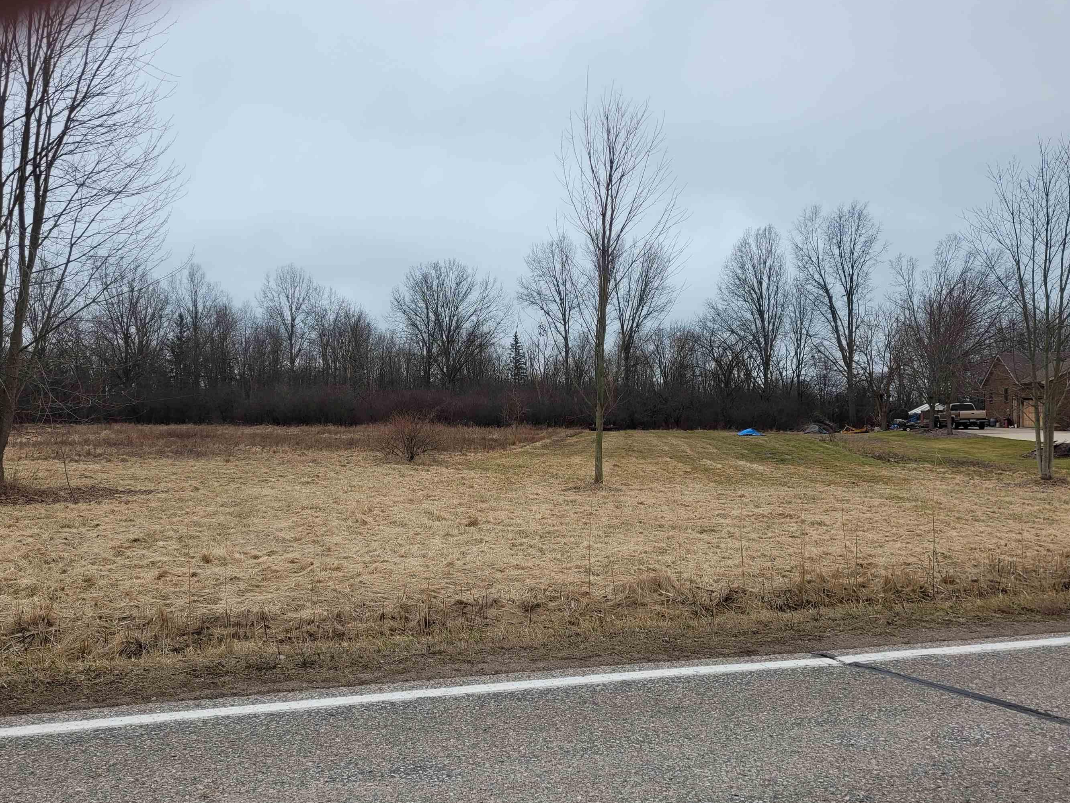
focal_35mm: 30
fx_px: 927
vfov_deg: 46.8
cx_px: 495
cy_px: 422
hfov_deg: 59.9
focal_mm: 5.4
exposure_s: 1/411
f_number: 1.8
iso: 40
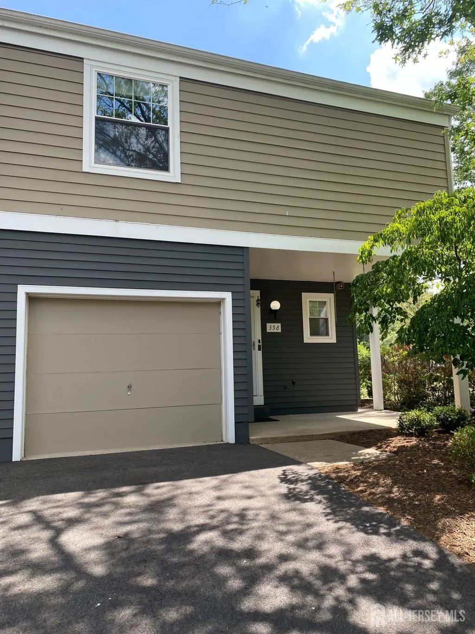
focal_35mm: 26
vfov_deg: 67.3
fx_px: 476
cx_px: 238
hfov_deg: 53.1
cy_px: 317
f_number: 1.8
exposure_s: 1/462
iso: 32
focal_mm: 4.25
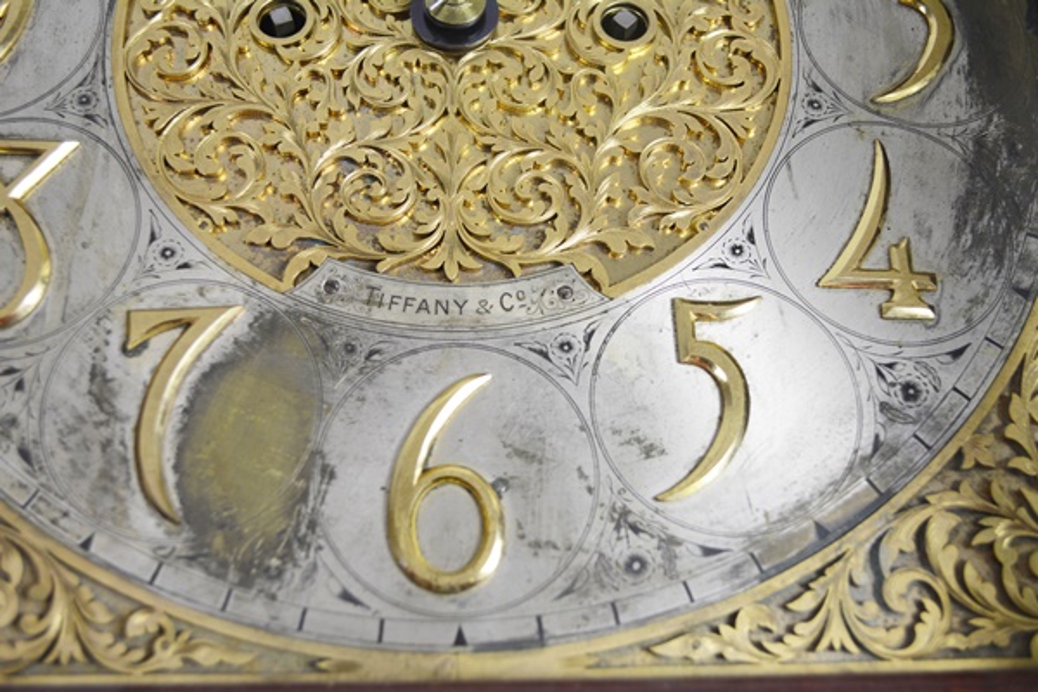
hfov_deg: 49.6
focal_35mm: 39
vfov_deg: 34.2
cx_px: 519
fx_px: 1124
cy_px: 346
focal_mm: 26
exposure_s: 1/80
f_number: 4.2
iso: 400
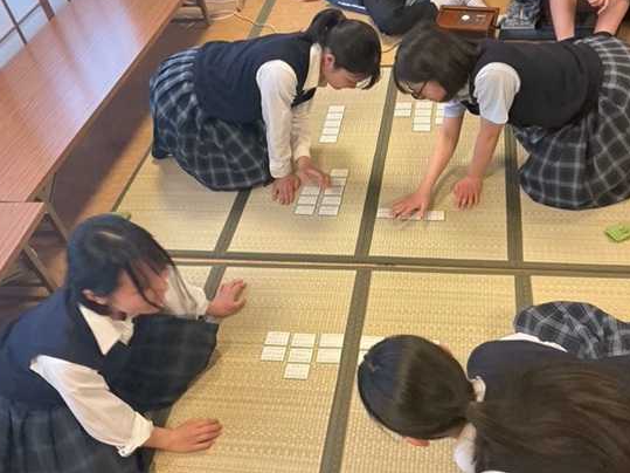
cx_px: 361
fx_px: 637
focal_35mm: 35
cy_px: 197
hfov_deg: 52.4
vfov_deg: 40.6
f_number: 1.8
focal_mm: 3
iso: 250
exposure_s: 1/50
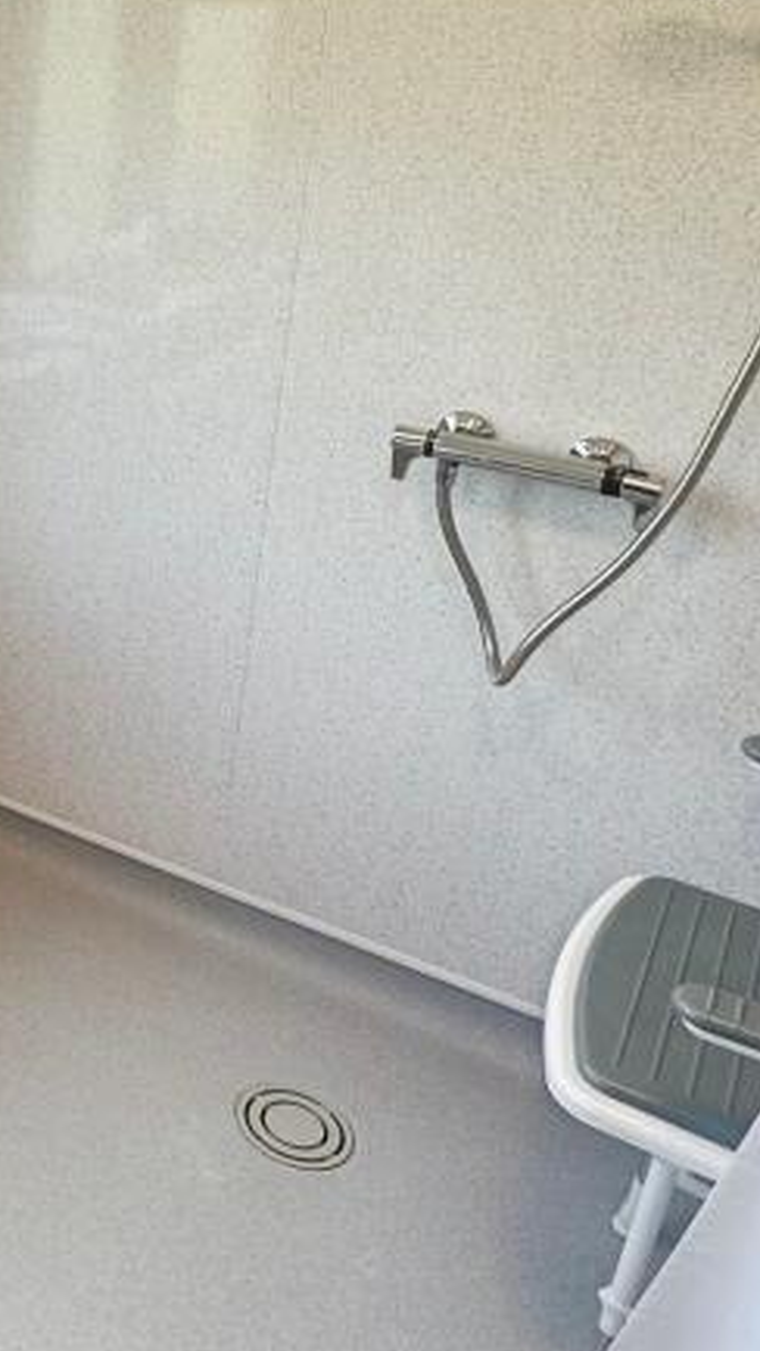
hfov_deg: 25.1
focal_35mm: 36
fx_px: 1290
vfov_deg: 55.0
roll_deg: -0.5
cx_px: -377
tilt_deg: -22.2
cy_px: 557
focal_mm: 2.22
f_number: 2.2
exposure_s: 1/159
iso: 40
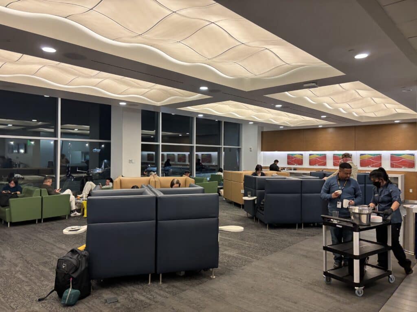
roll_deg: +0.3
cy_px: 156
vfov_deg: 53.1
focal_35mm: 26
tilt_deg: +2.2
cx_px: 208
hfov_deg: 67.3
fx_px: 313
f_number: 1.6
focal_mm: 5.96
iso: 250
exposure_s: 1/60
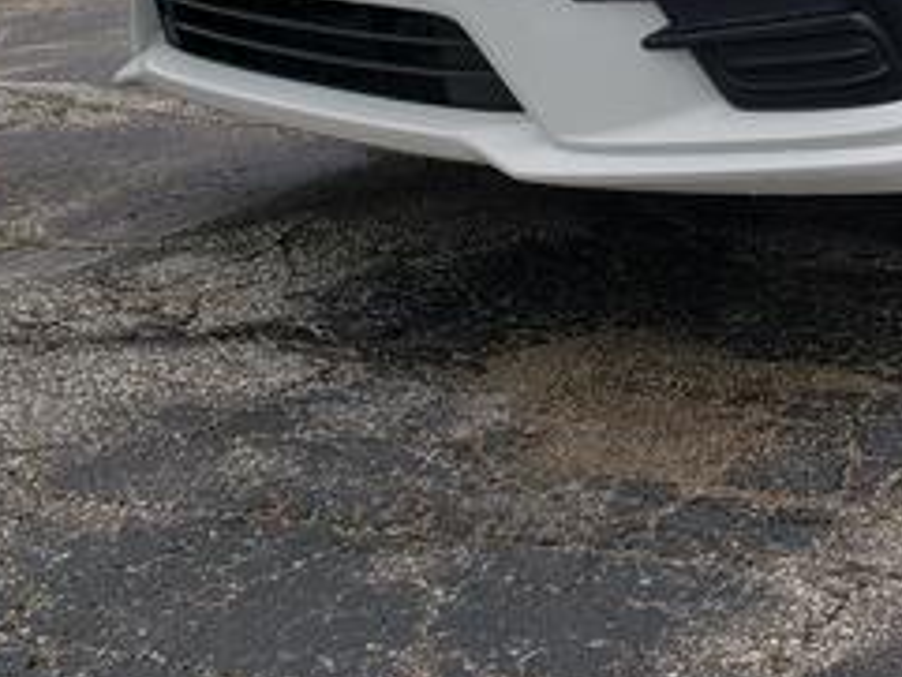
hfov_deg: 25.8
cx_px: 1026
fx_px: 1799
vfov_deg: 19.8
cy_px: -168
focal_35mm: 69
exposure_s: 1/563
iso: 50
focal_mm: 4.3
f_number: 2.4
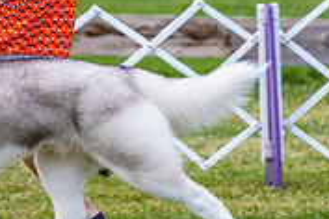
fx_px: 5986
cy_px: -97
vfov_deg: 2.1
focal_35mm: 655
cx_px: -91
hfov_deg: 3.1
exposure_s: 1/500
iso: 250
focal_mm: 200
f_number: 4
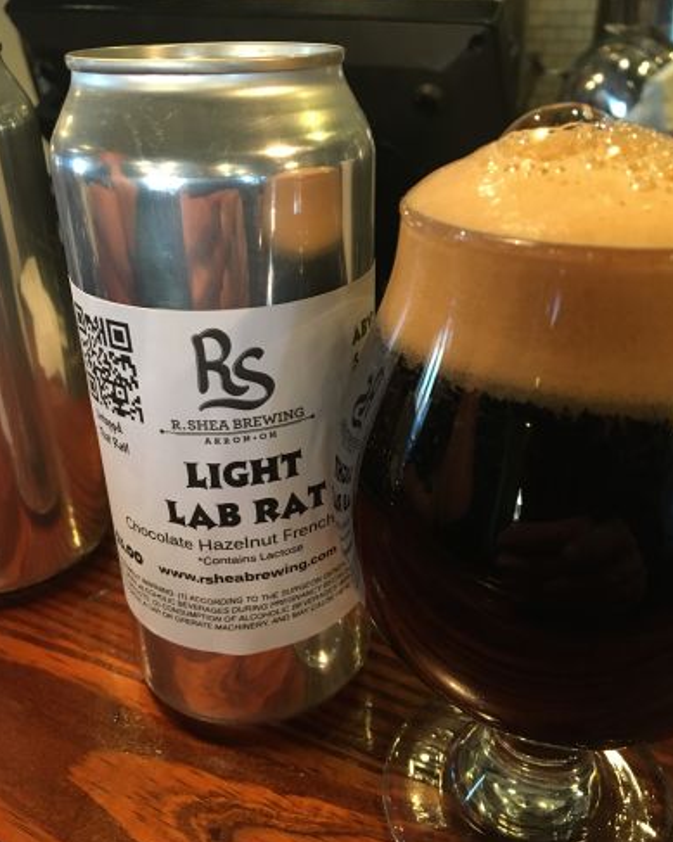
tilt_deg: -27.4
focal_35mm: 31
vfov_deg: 57.2
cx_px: 336
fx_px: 773
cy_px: 426
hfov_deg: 47.1
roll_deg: -0.8
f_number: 2.2
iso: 250
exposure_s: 1/30
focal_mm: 4.15
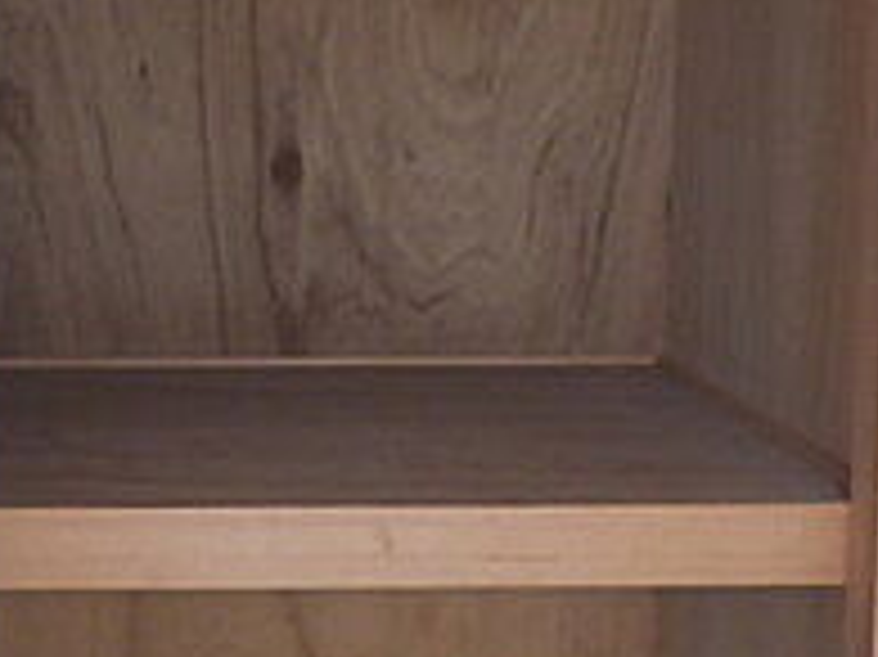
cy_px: 284
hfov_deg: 20.9
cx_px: 86
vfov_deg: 16.0
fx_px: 2332
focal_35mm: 92
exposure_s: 1/45
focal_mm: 5
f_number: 3.5
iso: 125
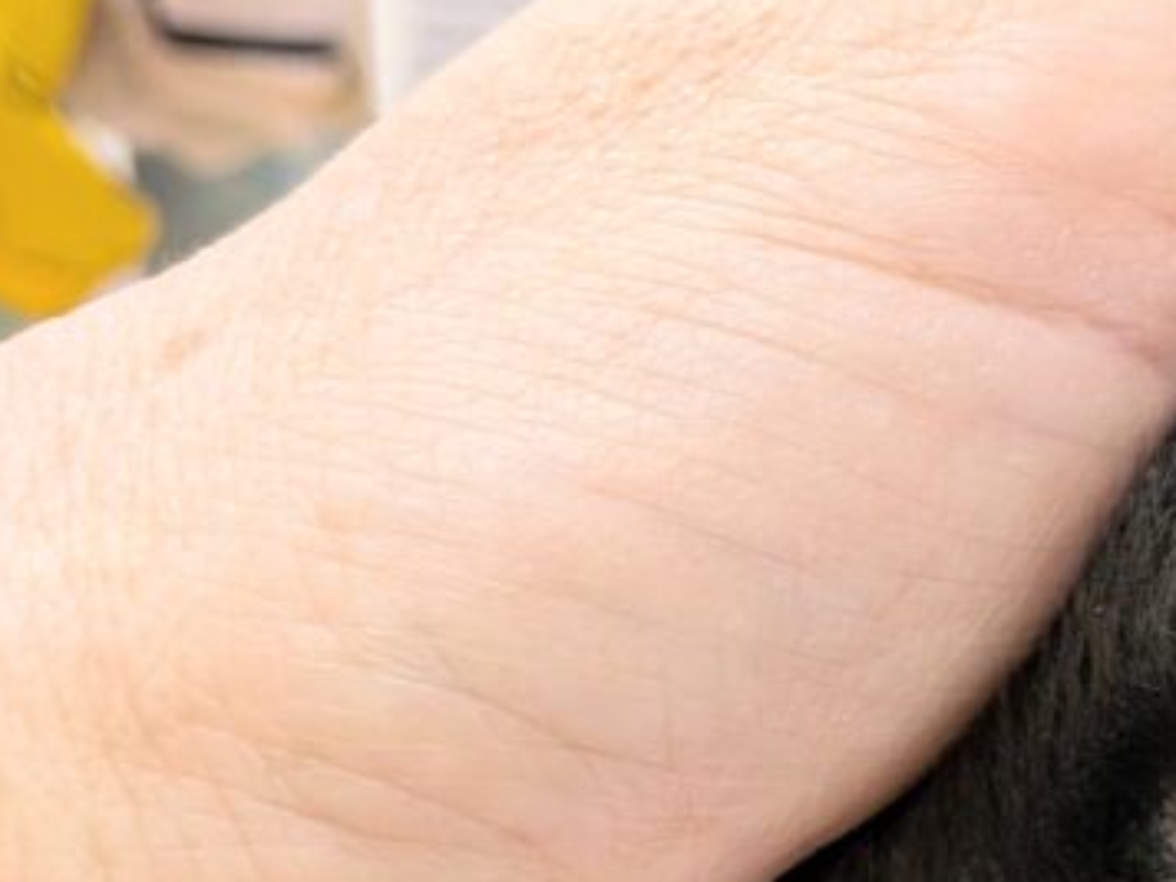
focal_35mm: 81
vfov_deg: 18.1
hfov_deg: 20.2
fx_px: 2752
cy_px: 664
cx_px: 1847
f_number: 1.7
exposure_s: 1/100
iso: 257
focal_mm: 4.53
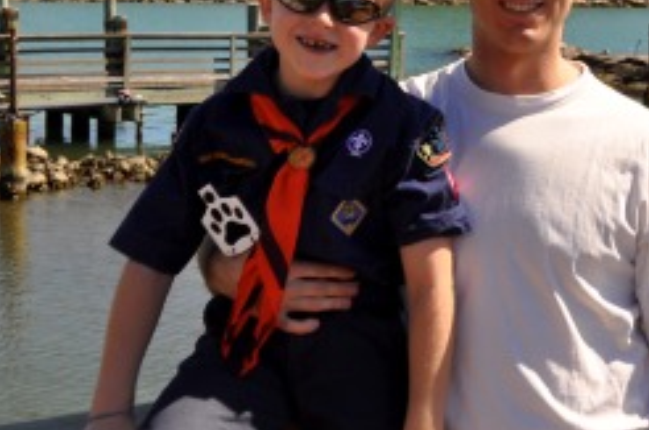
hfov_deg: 23.5
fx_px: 1547
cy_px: -41
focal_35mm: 86
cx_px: 480
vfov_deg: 15.4
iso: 200
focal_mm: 22
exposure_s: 1/320
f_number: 9
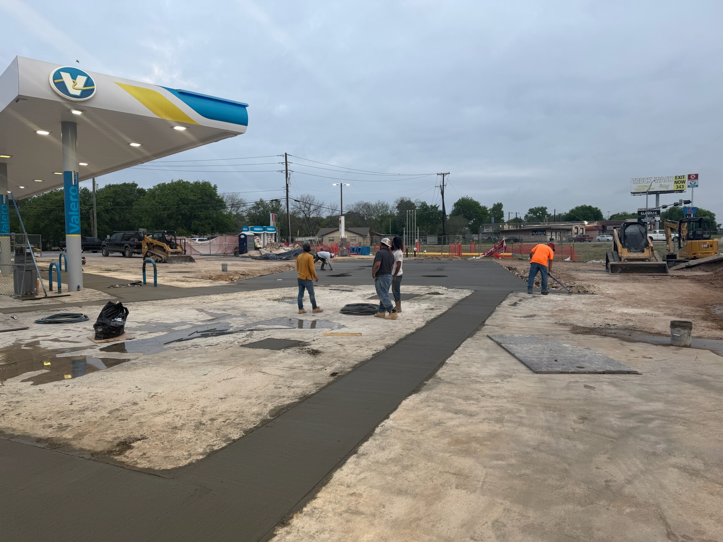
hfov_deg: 71.6
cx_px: 362
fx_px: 501
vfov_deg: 56.8
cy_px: 271
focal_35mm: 24
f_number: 1.78
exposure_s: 1/283
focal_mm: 6.76
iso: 64
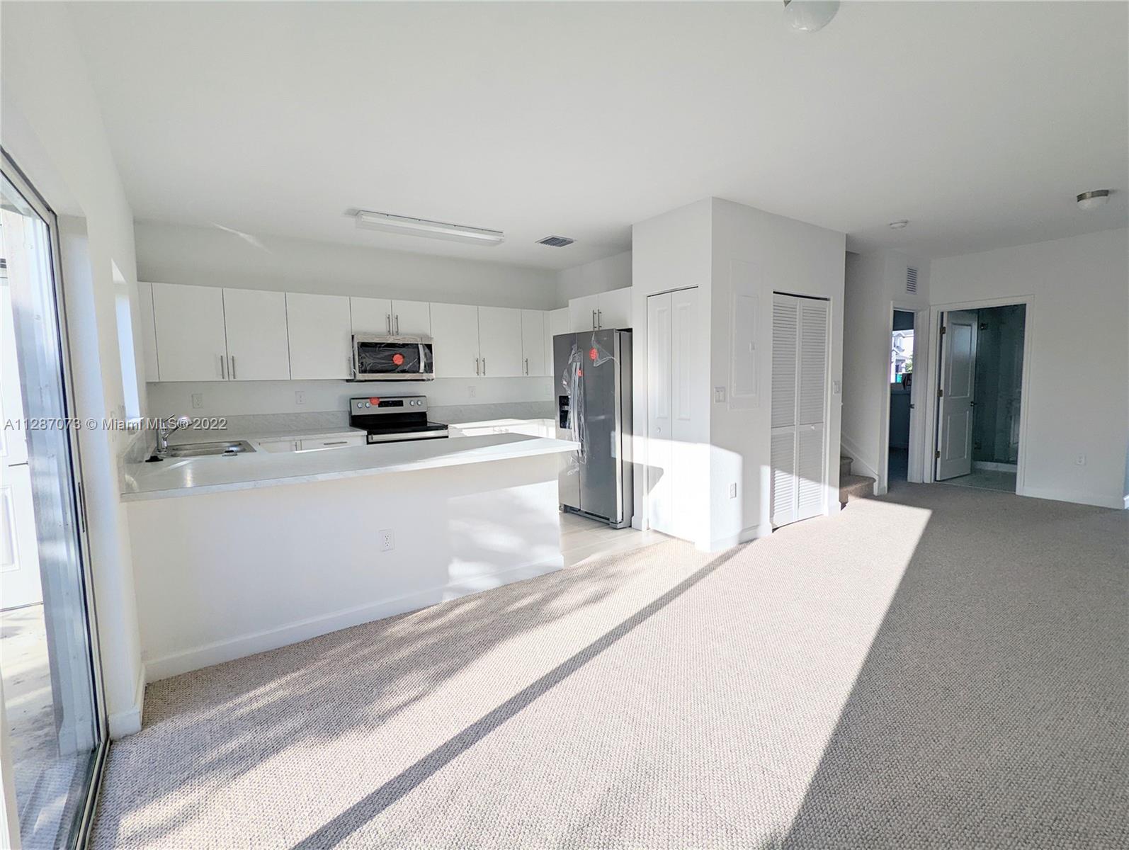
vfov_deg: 78.2
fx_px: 523
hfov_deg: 94.4
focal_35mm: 16
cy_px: 425
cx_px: 564
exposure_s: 1/650
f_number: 2.2
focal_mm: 2.35
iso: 52
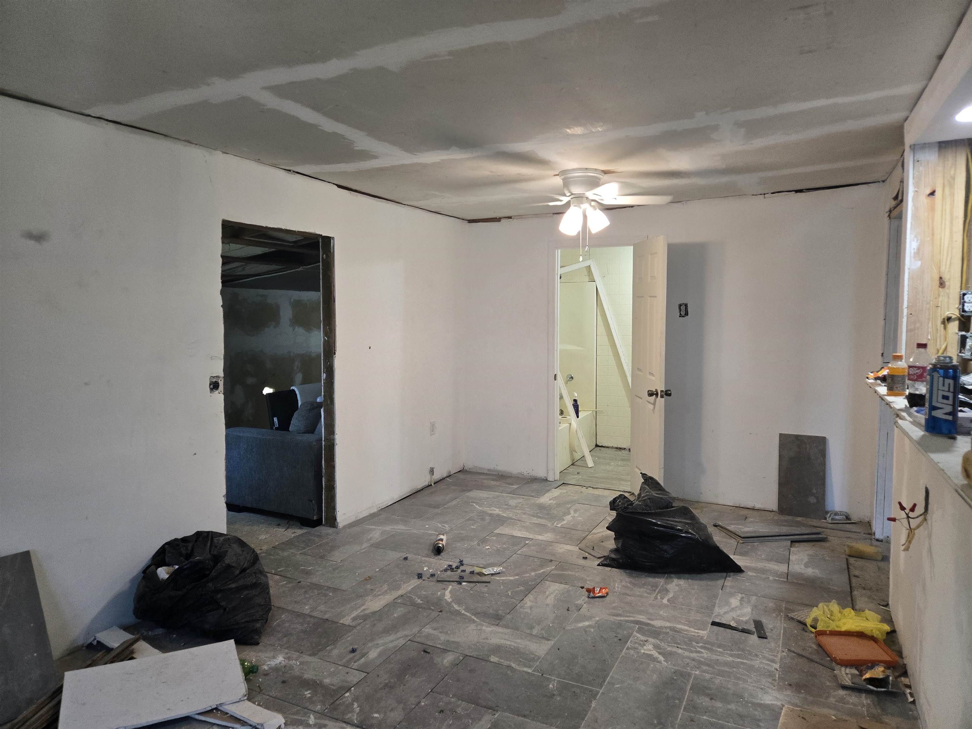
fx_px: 646
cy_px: 364
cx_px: 486
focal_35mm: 23
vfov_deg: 58.9
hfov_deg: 73.9
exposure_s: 1/120
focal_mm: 5.4
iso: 320
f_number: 1.8
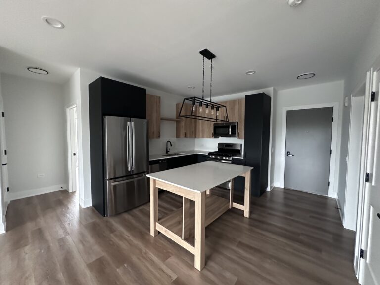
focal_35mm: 14
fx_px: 154
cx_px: 190
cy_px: 142
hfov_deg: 102.1
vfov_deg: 85.7
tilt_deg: -2.5
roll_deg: -0.4
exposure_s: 1/60
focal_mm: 2.22
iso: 800
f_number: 2.2
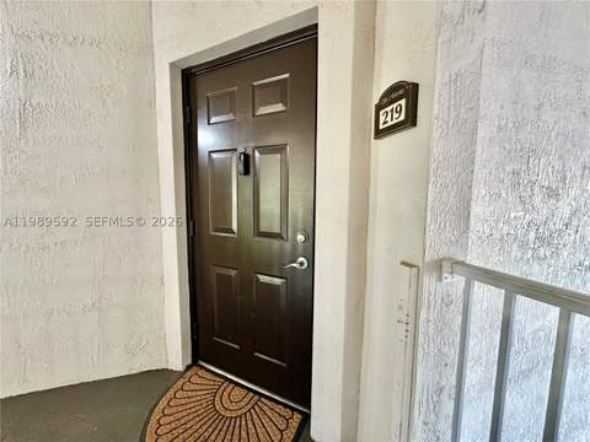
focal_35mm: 14
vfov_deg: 85.7
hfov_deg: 102.1
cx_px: 295
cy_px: 221
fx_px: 239
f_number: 2.2
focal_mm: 2.22
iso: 640
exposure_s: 1/60
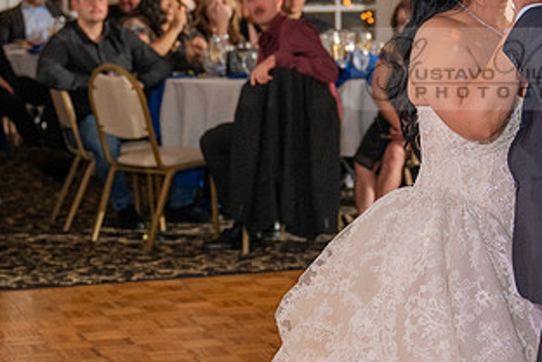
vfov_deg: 10.7
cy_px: 98
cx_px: 348
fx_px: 1927
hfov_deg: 16.0
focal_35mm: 128
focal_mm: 52
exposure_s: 1/160
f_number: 3.2
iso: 640
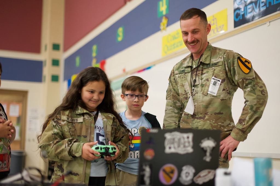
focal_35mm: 50
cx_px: 140
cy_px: 93
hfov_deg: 39.6
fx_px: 389
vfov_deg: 26.9
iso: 2000
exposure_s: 1/800
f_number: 1.8
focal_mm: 50
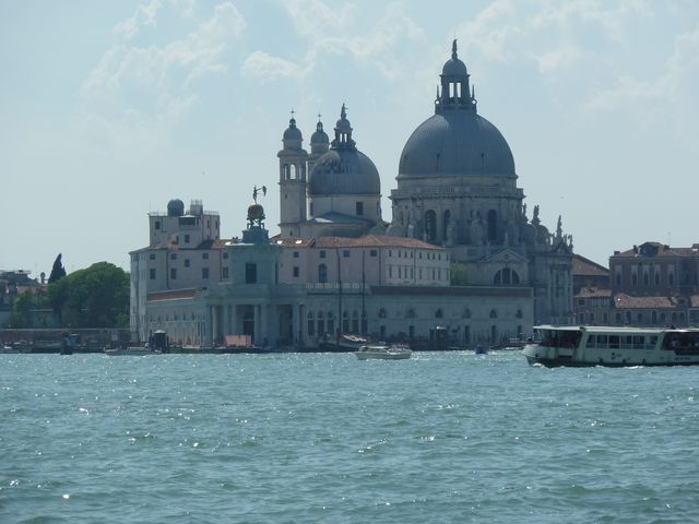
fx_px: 3958
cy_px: 262
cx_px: 350
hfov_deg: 10.1
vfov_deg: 7.6
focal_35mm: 196
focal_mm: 32.1
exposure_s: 1/800
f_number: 5.6
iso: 80
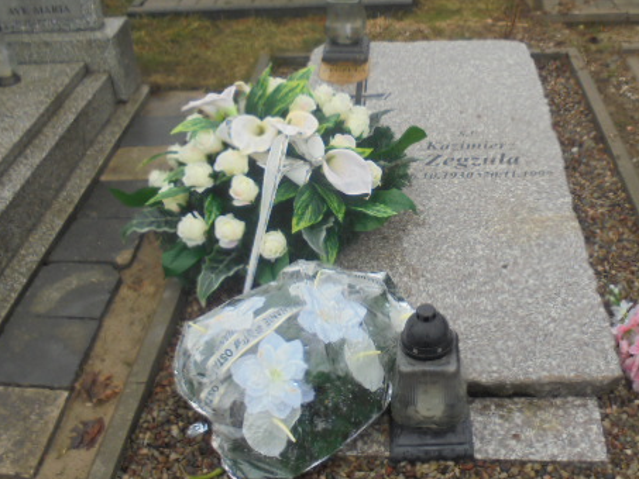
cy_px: 200
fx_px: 757
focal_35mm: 41
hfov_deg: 45.5
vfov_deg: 35.1
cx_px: 391
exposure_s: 1/160
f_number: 3.7
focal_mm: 5.3
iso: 100
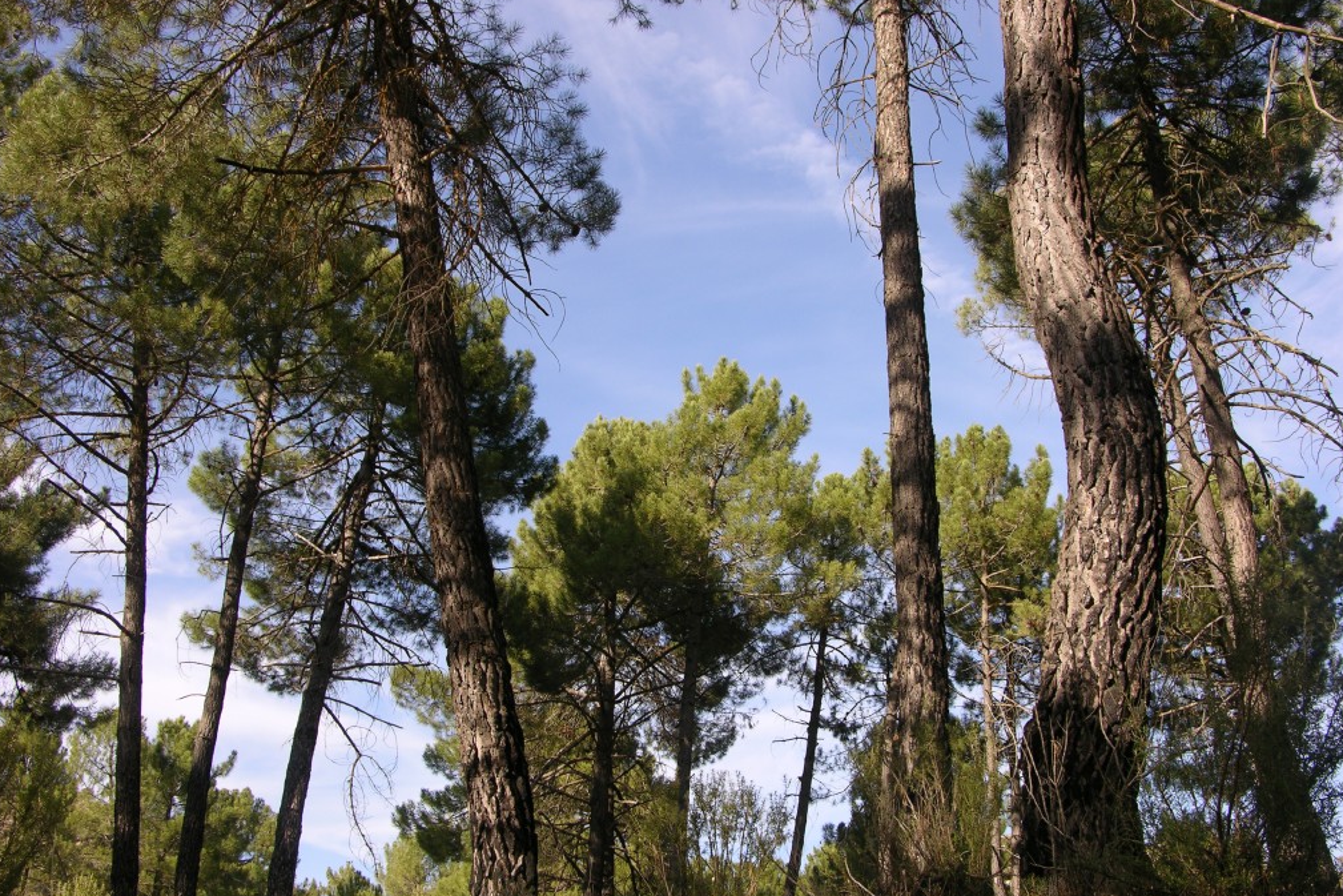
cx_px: 676
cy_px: 490
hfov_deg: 50.7
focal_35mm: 38
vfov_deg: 35.0
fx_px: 1418
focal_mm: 9.2
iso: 50
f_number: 5
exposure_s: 1/159
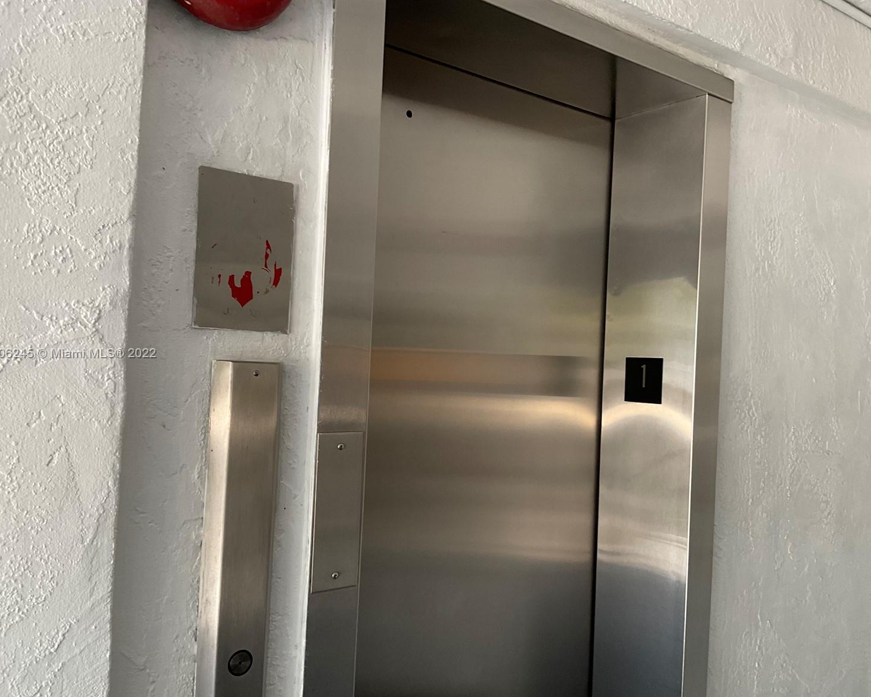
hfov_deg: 57.2
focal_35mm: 31
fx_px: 799
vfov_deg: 47.1
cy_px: 354
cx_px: 442
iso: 64
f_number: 1.8
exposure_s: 1/78
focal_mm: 3
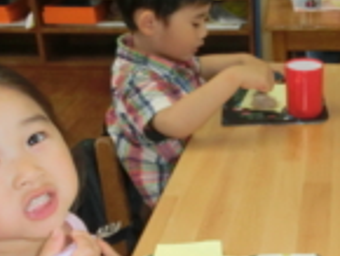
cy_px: 157
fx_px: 649
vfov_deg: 22.2
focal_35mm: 66
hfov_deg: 26.7
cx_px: 387
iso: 400
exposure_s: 1/125
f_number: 3
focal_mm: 4.24
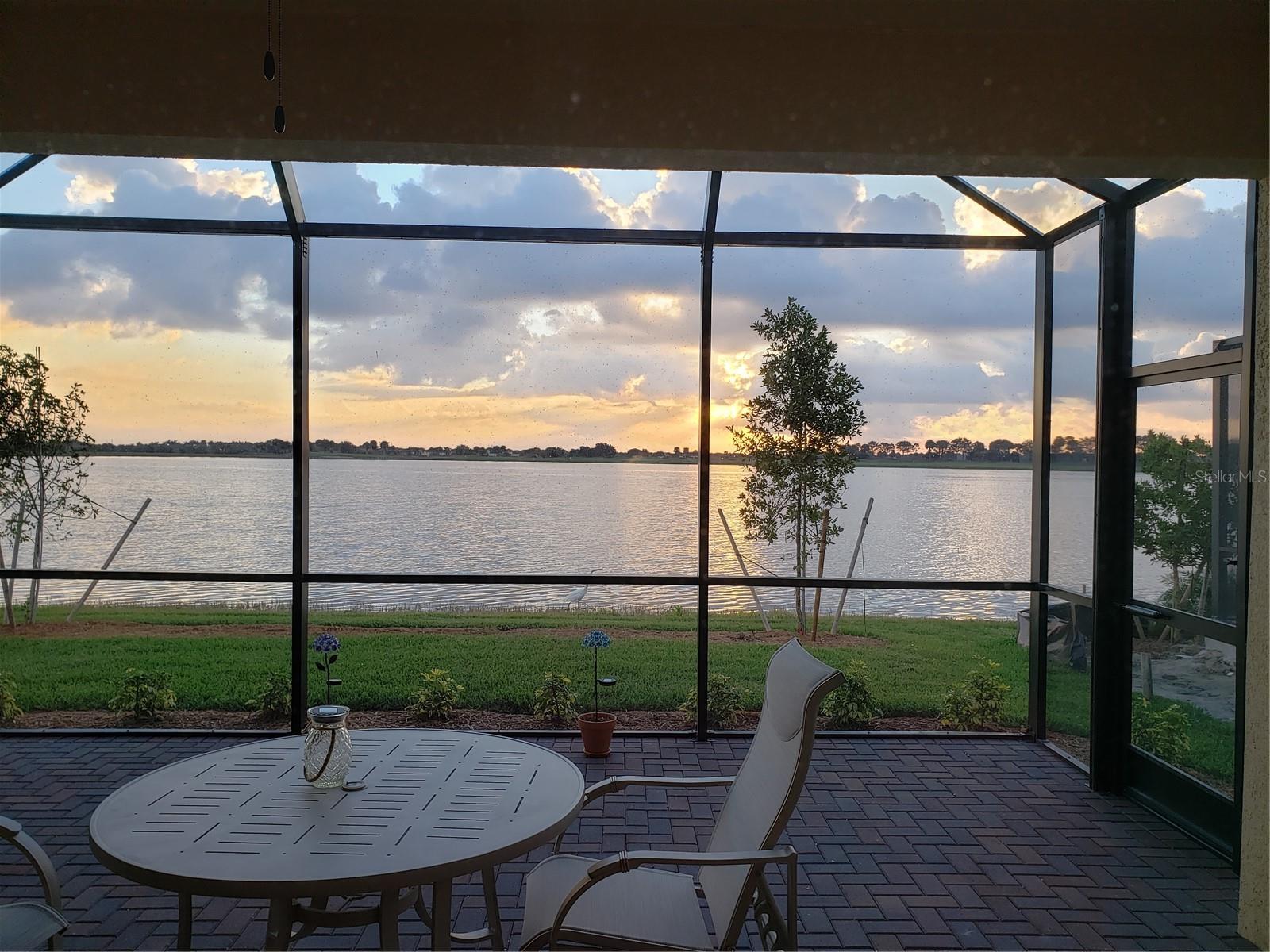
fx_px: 954
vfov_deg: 53.1
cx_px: 635
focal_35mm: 26
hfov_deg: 67.3
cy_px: 476
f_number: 2.4
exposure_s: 1/88
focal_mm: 4.3
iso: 50
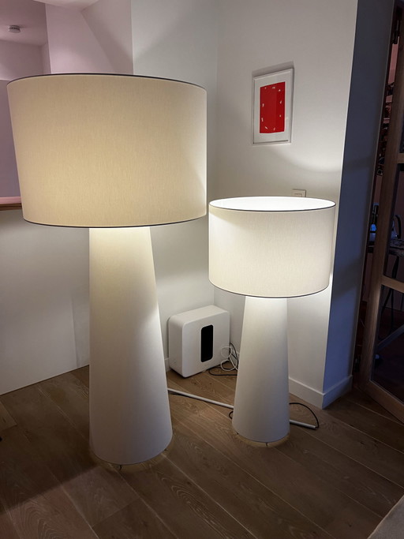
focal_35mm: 26
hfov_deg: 53.0
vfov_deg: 67.3
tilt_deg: -14.1
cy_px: 270
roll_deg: +0.2
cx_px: 202
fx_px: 405
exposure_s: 1/50
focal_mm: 5.7
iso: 80
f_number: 1.5
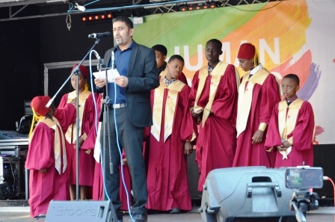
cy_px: 111
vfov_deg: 13.8
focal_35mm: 99
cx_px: 168
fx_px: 920
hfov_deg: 20.6
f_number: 8
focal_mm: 66
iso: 1600
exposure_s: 1/250
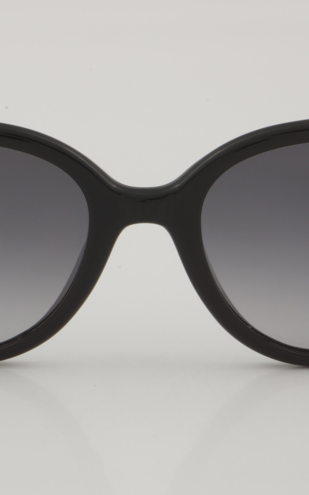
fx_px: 1708
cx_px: 143
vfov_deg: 16.5
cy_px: 247
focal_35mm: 127
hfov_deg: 10.3
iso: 100
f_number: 32
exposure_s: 1/3
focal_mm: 55
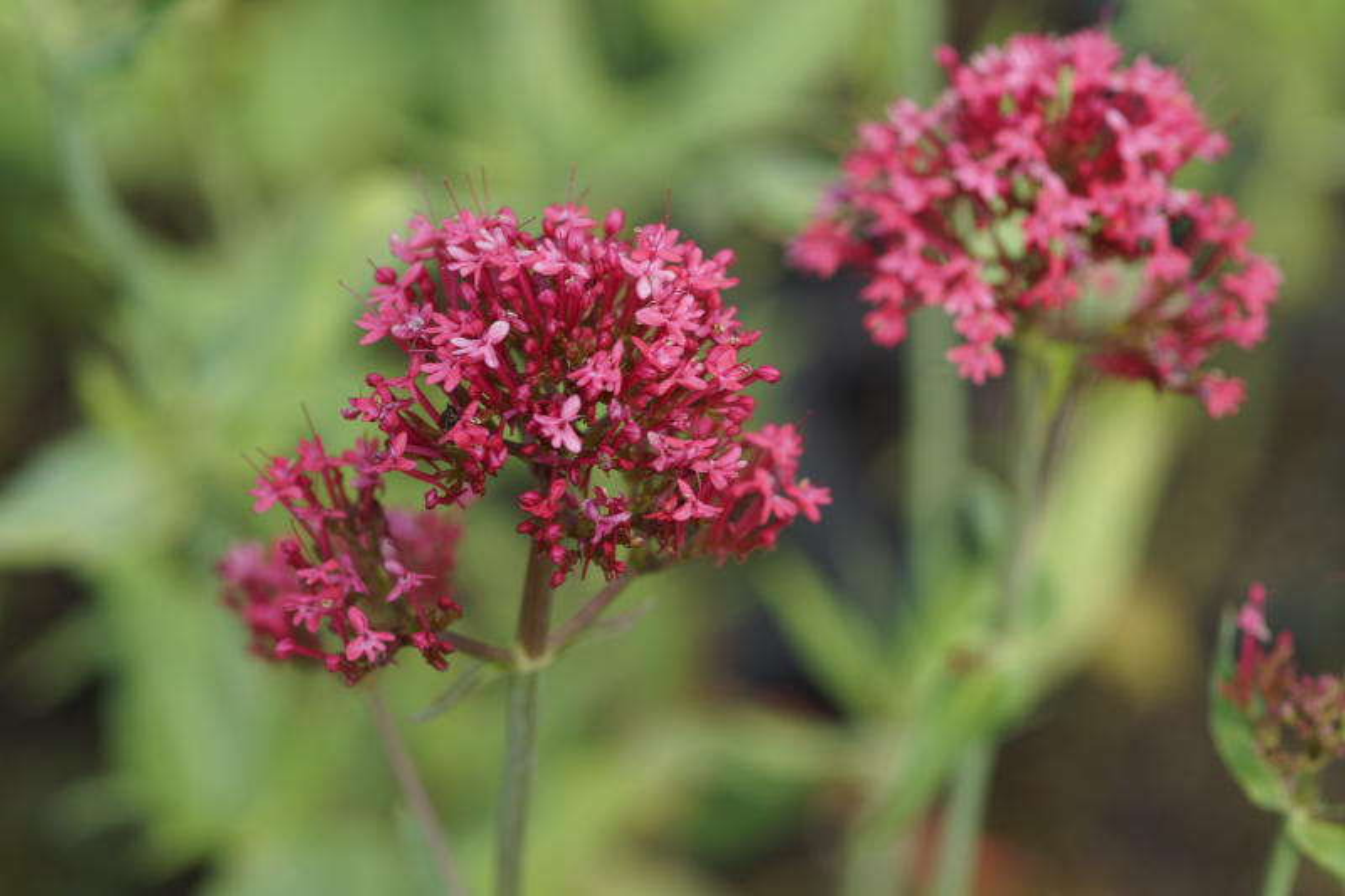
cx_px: 672
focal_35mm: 150
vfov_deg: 9.1
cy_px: 448
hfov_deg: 13.7
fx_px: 5603
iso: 100
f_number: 4.5
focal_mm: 100
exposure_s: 1/320
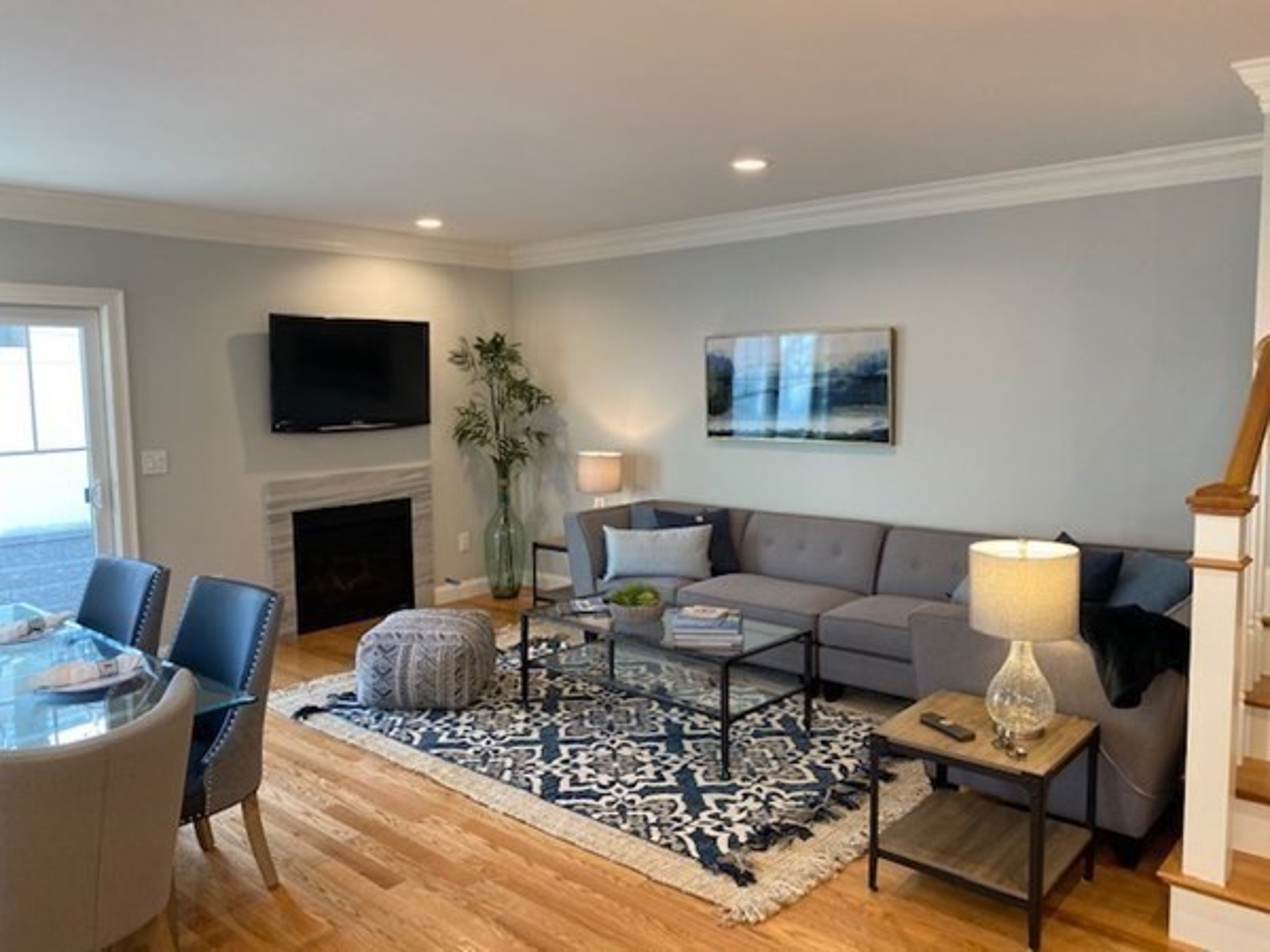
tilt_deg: -5.2
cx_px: 635
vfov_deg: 53.1
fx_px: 954
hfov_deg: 67.3
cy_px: 476
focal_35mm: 26
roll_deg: +0.5
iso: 80
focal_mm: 4.25
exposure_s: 1/60
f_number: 1.8
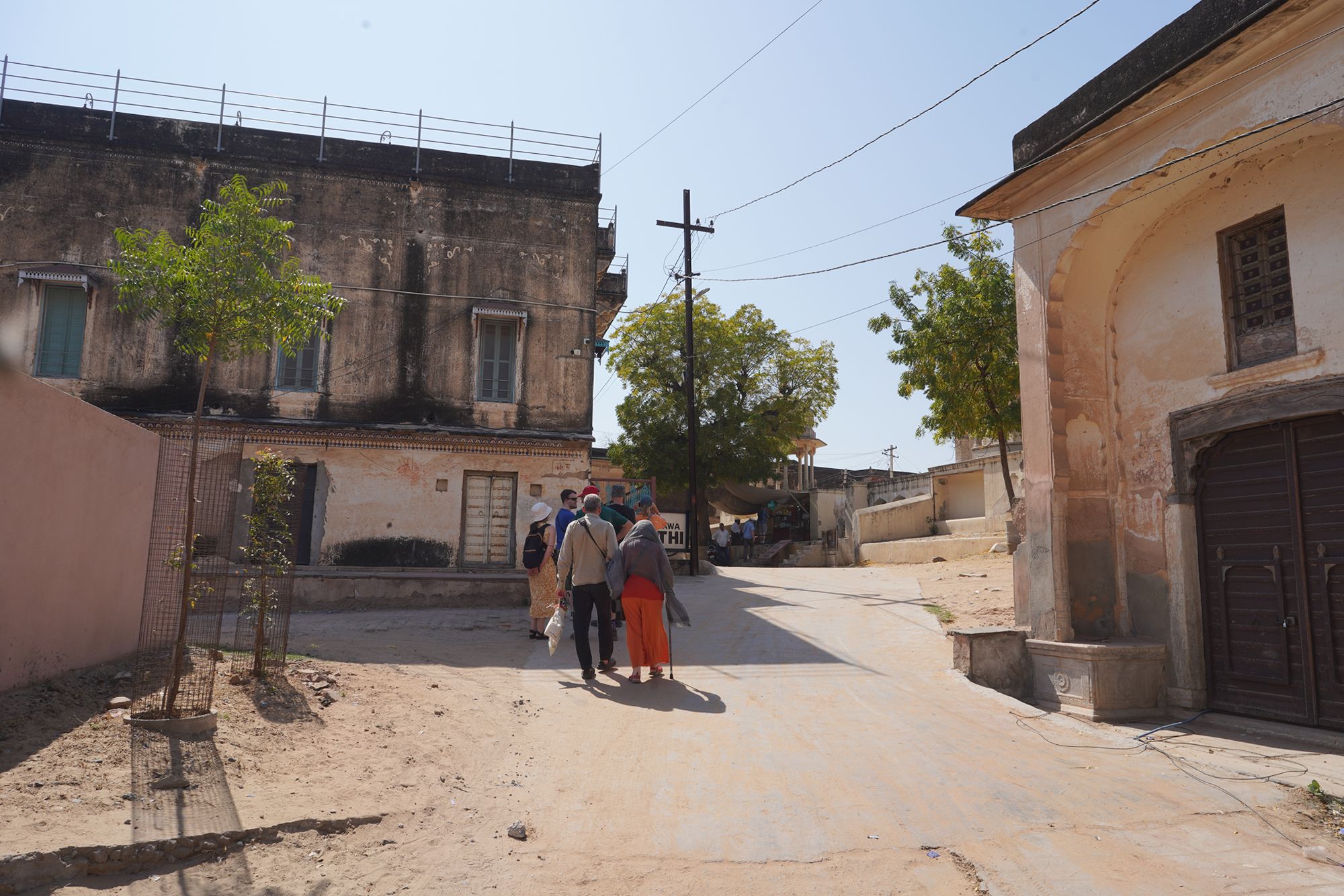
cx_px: 672
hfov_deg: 73.7
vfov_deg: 53.1
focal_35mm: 24
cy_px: 448
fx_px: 896
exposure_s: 1/125
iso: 100
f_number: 14
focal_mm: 24
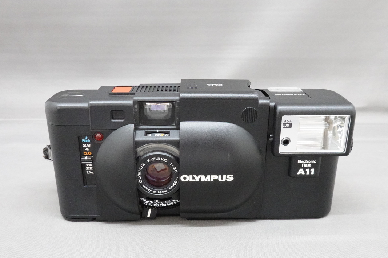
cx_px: 201
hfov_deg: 53.1
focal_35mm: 36
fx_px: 388
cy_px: 143
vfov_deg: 36.8
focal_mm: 12.01
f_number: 8
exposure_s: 1/40
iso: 5000
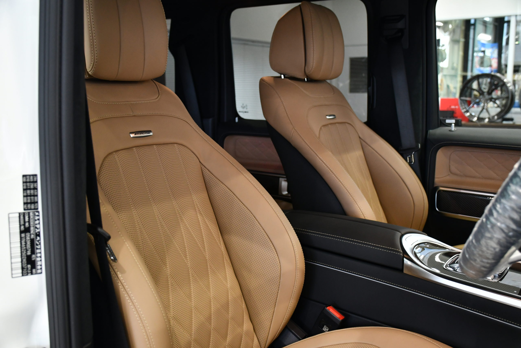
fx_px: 564
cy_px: 174
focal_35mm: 39
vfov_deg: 34.2
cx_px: 260
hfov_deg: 49.6
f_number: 3.8
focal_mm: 26
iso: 1000
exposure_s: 1/40
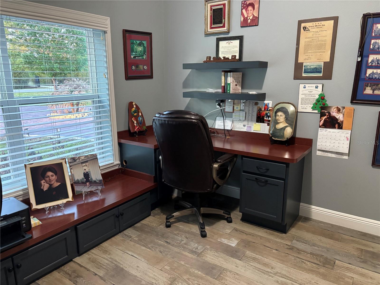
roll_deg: +0.7
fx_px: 285
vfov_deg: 53.1
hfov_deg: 67.3
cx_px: 190
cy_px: 142
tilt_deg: -14.2
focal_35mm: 26
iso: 500
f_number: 1.6
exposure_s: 1/40
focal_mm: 5.96
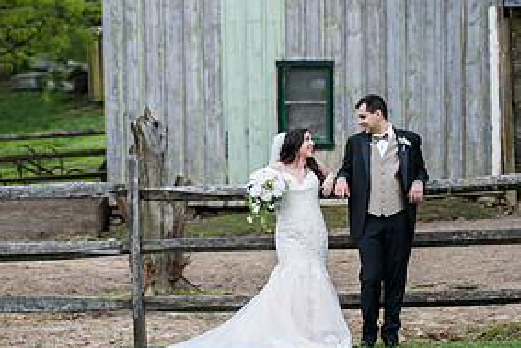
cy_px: 15
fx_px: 1839
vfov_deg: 10.7
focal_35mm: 127
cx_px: 272
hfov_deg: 16.1
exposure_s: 1/1250
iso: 200
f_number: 3.2
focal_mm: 80
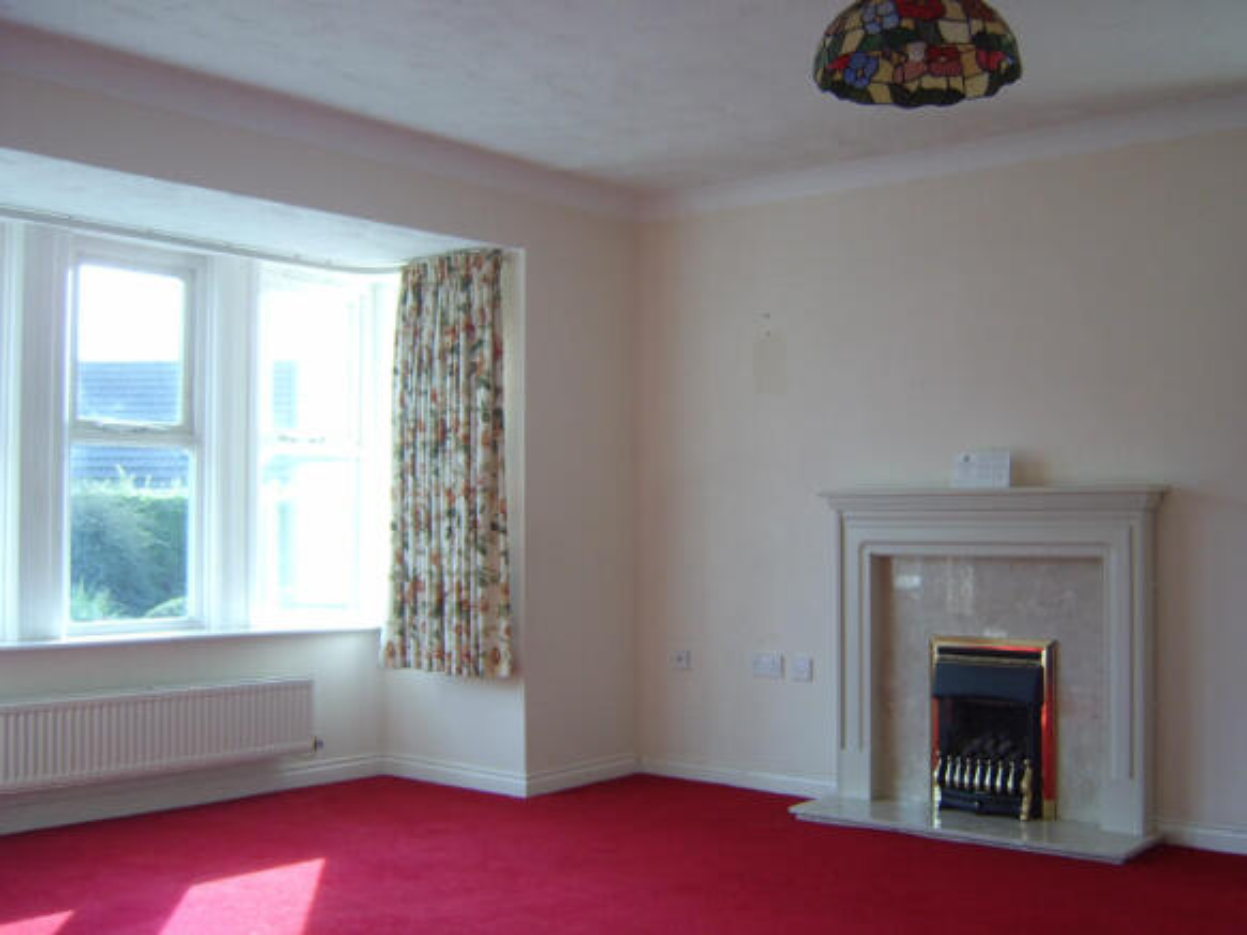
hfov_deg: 58.4
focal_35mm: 31
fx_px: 1117
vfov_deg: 45.4
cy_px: 468
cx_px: 624
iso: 100
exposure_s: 1/78
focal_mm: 8.13
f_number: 2.7
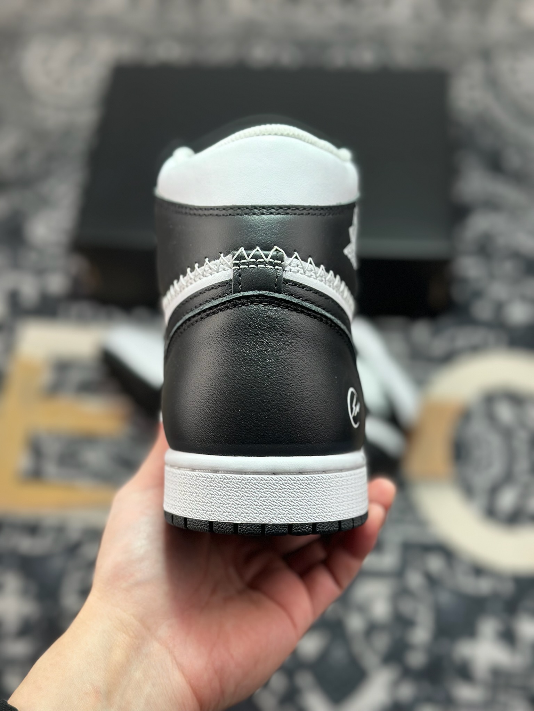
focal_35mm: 48
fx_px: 987
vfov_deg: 39.7
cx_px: 267
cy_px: 356
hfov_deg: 30.3
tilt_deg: -56.4
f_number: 1.78
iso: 80
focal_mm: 6.86
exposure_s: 1/489
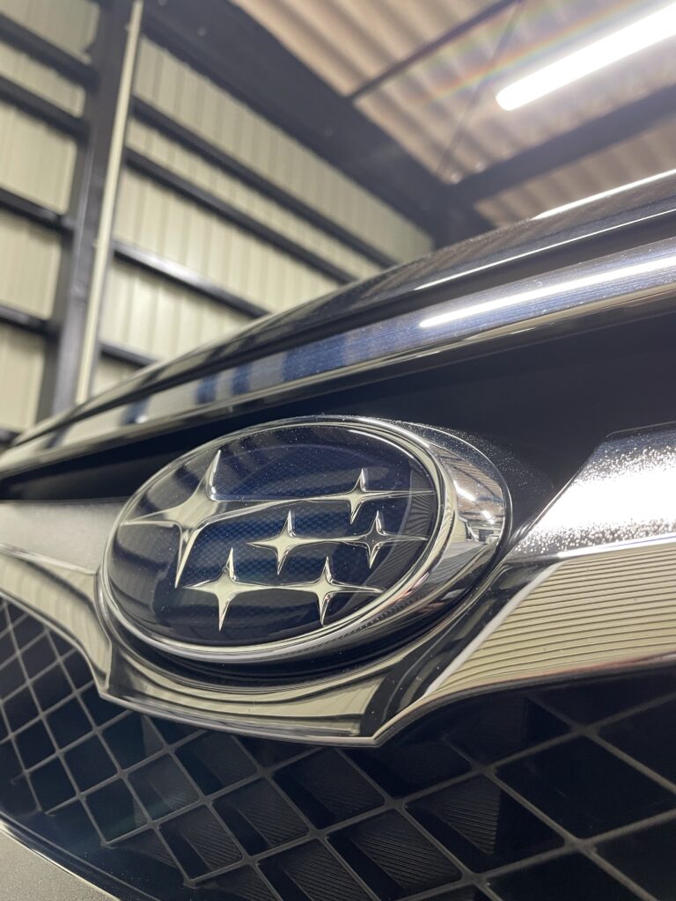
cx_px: 338
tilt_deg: +13.2
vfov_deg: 67.3
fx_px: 677
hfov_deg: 53.1
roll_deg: -2.4
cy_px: 450
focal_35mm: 26
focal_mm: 4.2
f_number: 1.6
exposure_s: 1/60
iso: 200
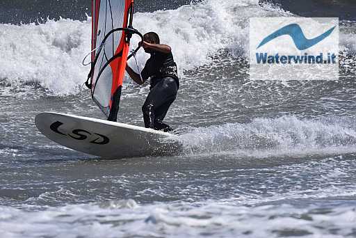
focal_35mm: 315
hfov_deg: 6.5
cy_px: 119
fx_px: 3117
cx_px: 178
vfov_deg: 4.4
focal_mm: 210
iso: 200
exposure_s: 1/2000
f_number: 5.6
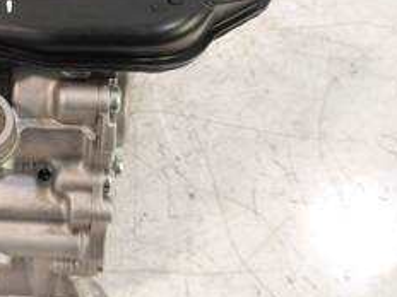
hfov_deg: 29.1
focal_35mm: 62
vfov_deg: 23.6
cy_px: 121
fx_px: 711
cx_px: -5
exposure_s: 1/125
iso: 1600
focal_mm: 15
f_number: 3.5
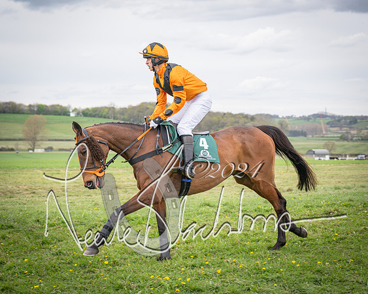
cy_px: 144
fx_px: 955
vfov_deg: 17.5
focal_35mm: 88
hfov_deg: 21.8
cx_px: 185
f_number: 4
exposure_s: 1/500
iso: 200
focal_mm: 70
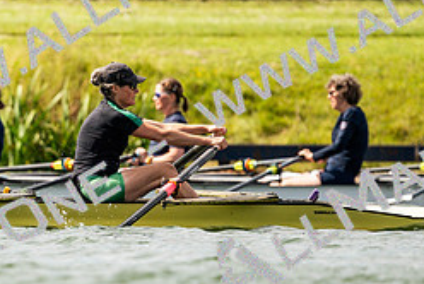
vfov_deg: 1.0
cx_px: 70
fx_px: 16520
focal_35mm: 1401
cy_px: 157
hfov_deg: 1.5
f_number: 6.3
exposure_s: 1/2000
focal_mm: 600
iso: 320
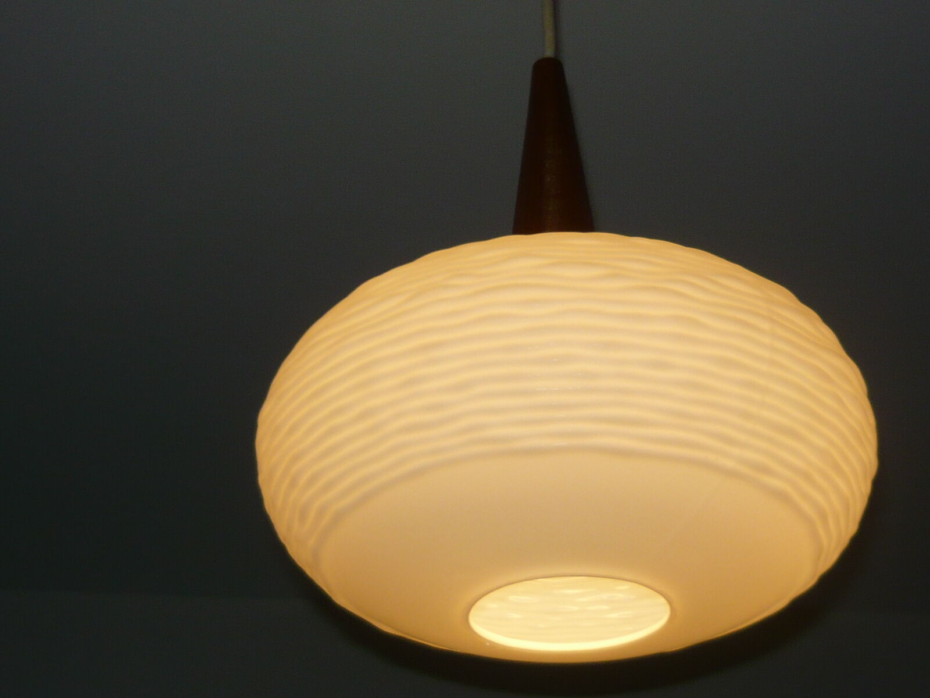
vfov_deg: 24.0
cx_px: 465
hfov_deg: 31.7
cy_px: 349
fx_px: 1639
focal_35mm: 61
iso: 100
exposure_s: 1/200
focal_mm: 6.3
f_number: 2.9
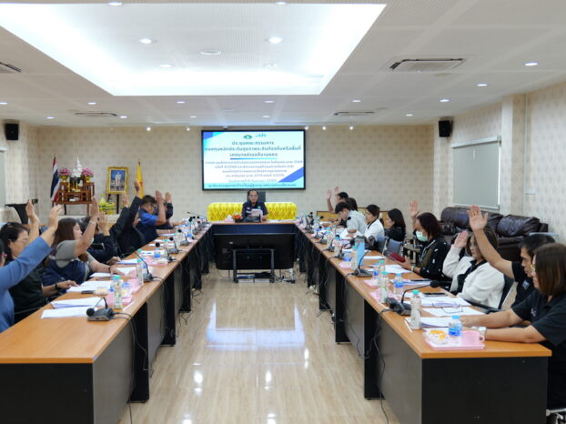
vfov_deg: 37.7
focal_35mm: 38
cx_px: 262
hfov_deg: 49.0
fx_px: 621
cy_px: 226
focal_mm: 32
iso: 800
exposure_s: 1/40
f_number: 4.2
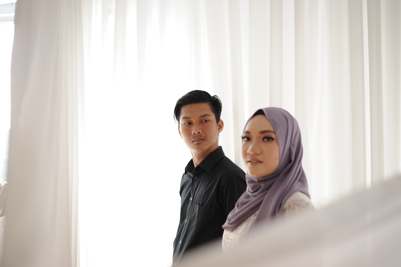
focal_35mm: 50
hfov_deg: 39.6
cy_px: 134
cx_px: 200
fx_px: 557
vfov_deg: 27.0
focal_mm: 50
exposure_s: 1/125
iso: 200
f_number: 2
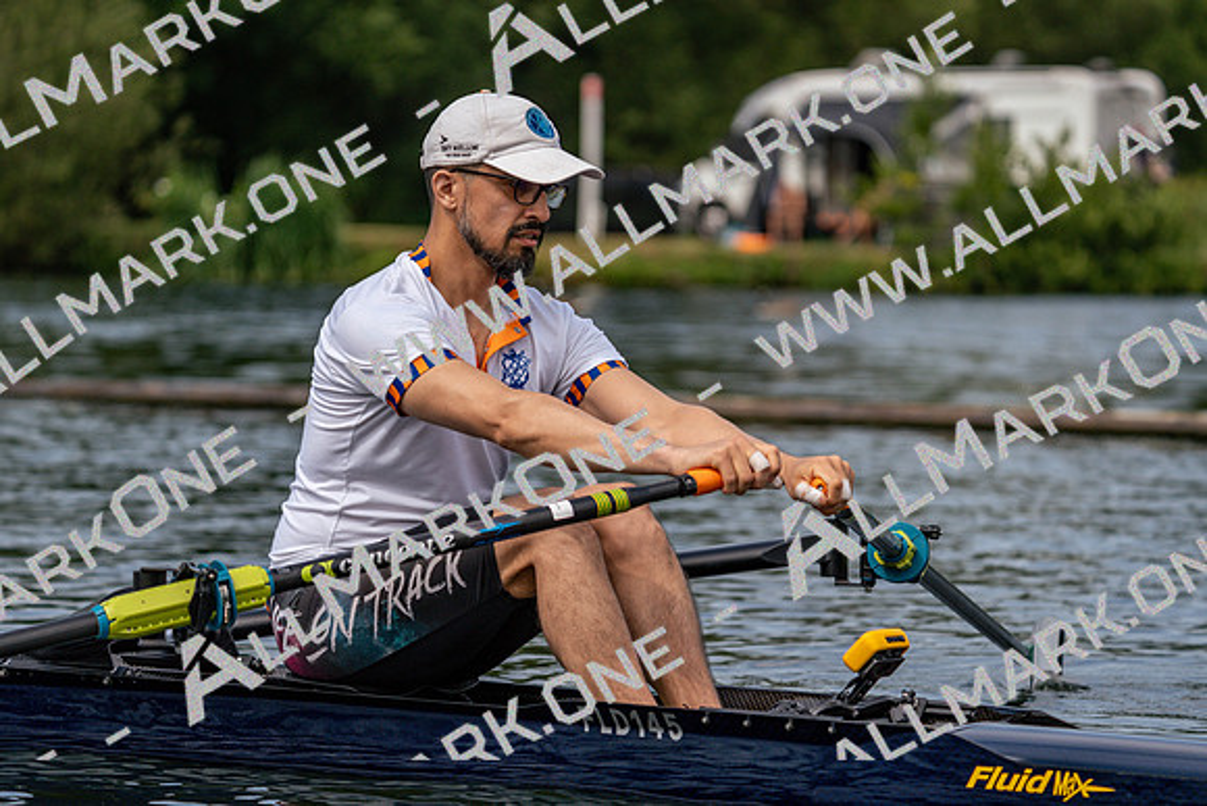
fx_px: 6707
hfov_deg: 10.3
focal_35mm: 200
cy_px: 403
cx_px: 604
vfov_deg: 6.9
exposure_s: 1/1600
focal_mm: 200
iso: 320
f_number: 5.6
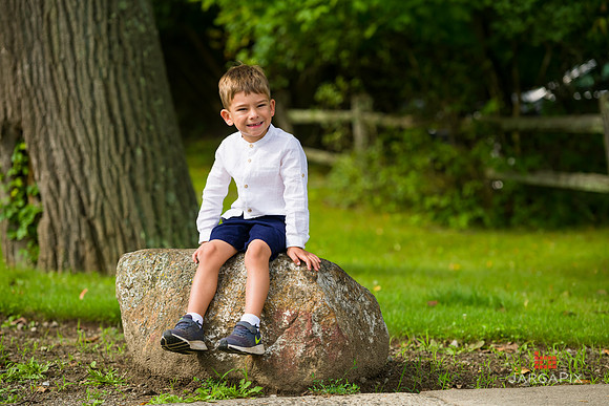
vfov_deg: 11.0
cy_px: 203
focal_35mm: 125
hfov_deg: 16.4
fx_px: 2115
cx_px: 304
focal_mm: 125
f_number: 4
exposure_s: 1/1600
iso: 200
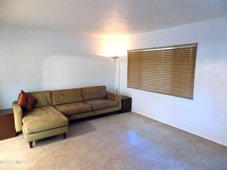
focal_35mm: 23
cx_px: 114
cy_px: 85
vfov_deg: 58.9
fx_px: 151
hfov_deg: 73.9
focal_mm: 4
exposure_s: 1/8
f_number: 3.1
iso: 400
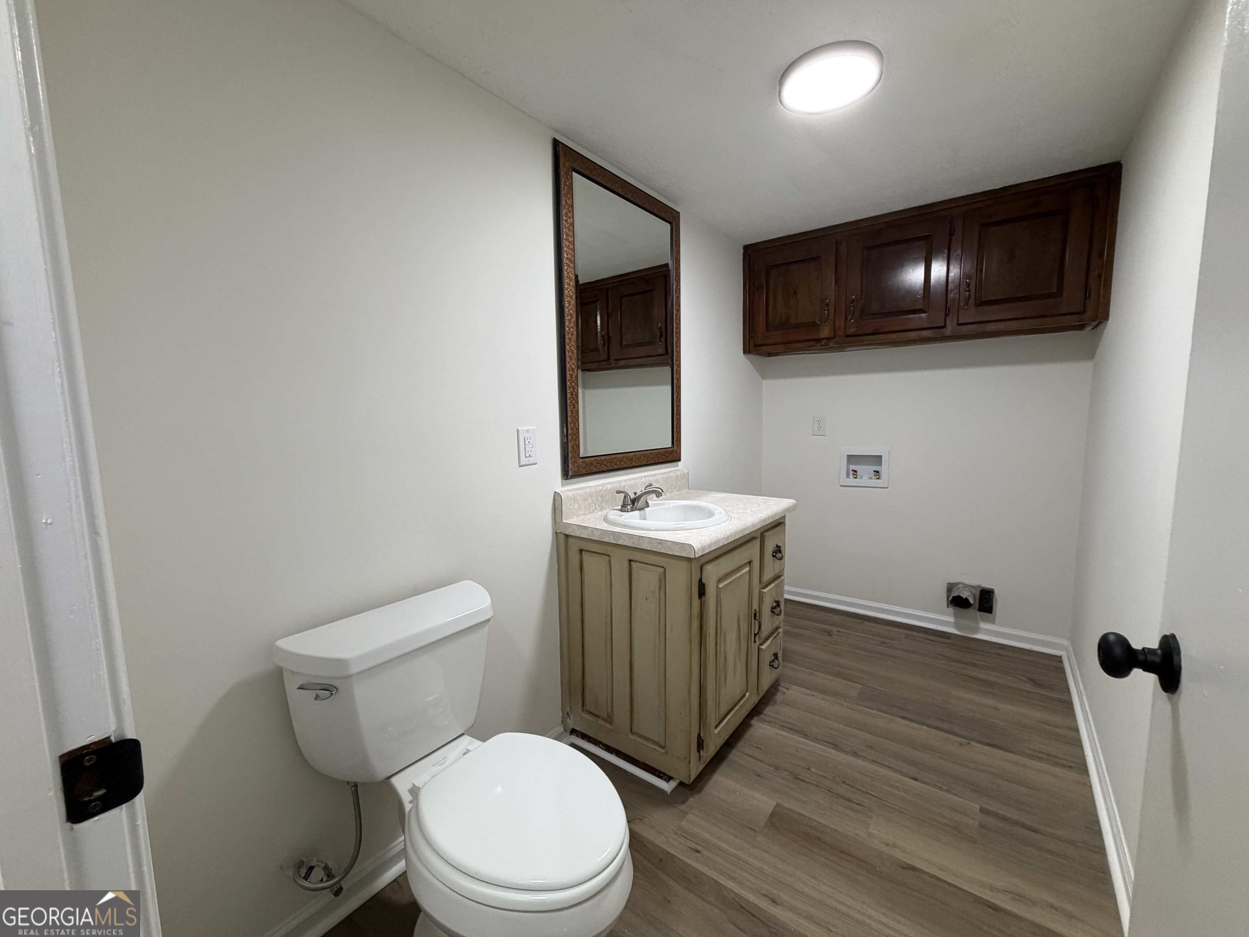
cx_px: 624
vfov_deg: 85.7
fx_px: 505
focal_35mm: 14
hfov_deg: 102.1
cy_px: 468
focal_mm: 2.22
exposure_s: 1/60
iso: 160
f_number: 2.2
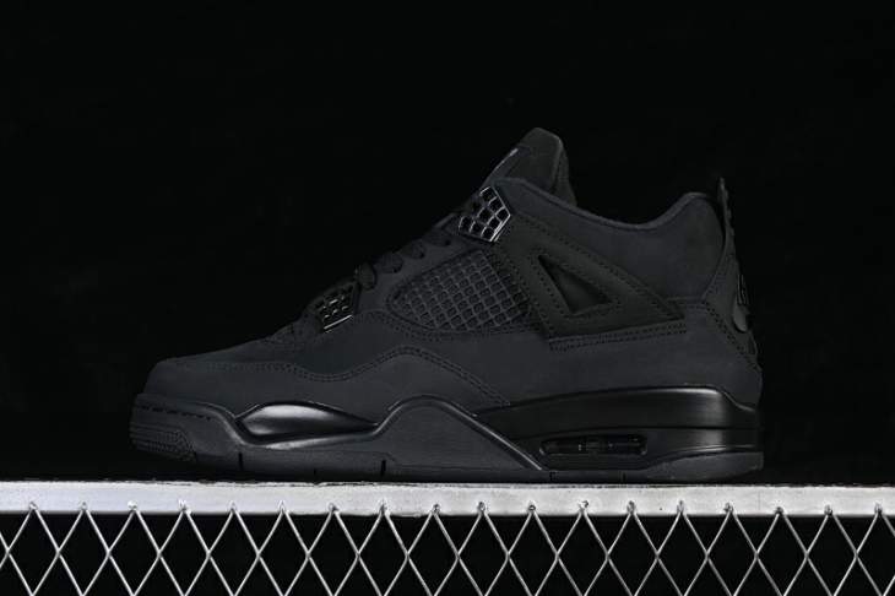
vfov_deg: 18.2
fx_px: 1864
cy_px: 298
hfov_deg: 27.0
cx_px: 448
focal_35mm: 75
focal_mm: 50
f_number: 6.3
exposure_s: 1/60
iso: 160
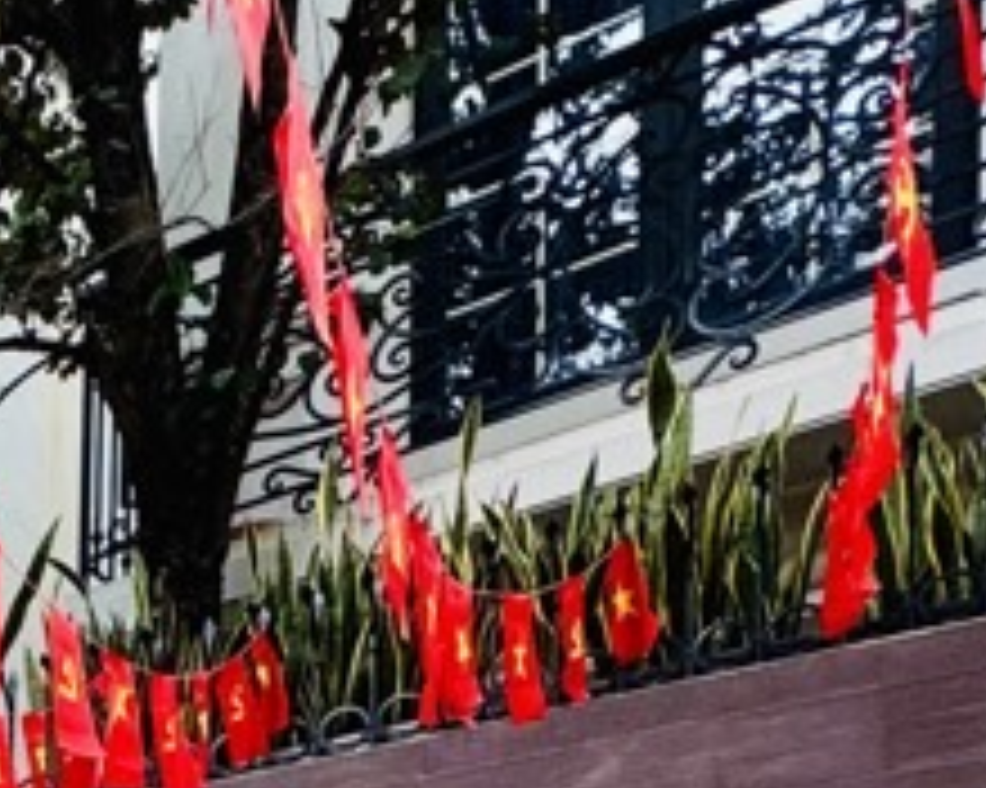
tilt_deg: +1.0
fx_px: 1867
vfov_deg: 18.1
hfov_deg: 21.4
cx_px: -711
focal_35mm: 64
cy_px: 1477
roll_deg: +0.2
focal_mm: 2.22
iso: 64
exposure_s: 1/99
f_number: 2.2
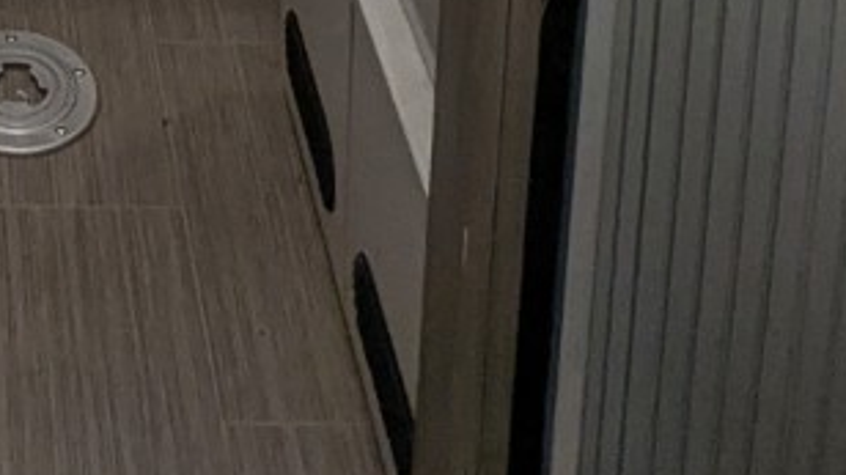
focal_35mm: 79
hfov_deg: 24.6
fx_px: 1772
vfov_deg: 10.9
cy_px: -906
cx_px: -136
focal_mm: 2.35
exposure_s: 1/253
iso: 248
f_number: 2.2
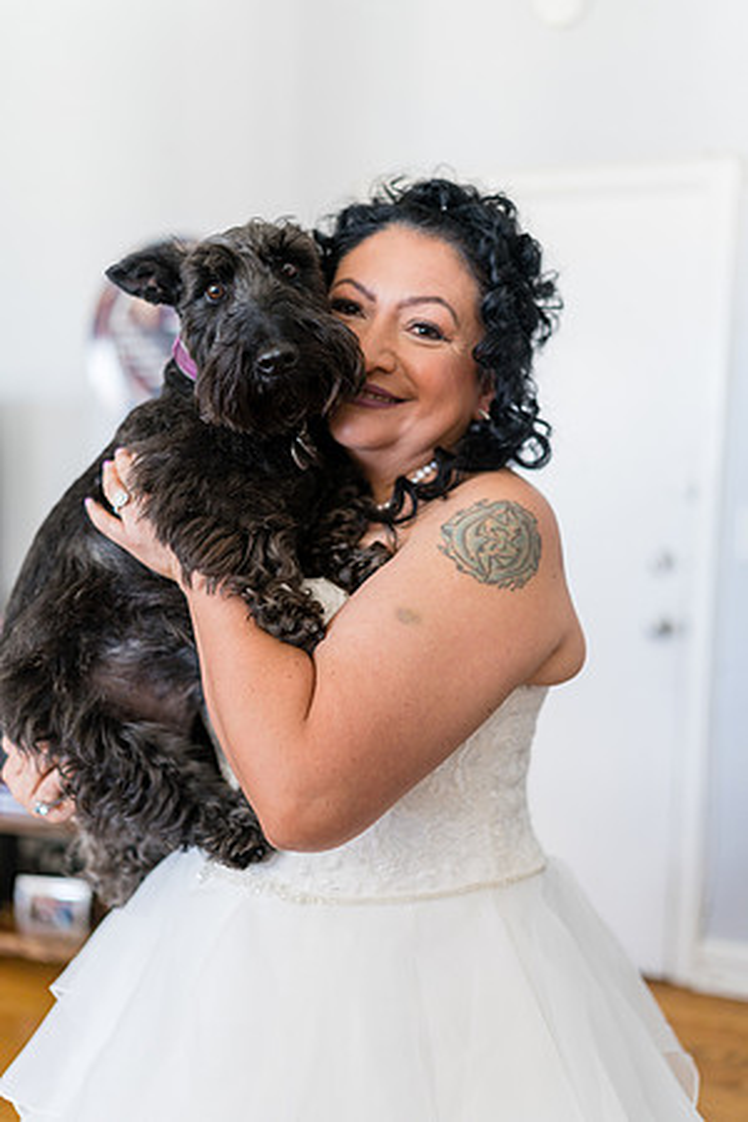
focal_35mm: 35
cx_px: 374
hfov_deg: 37.9
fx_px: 1091
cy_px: 561
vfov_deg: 54.4
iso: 200
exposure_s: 1/200
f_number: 1.4
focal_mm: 35
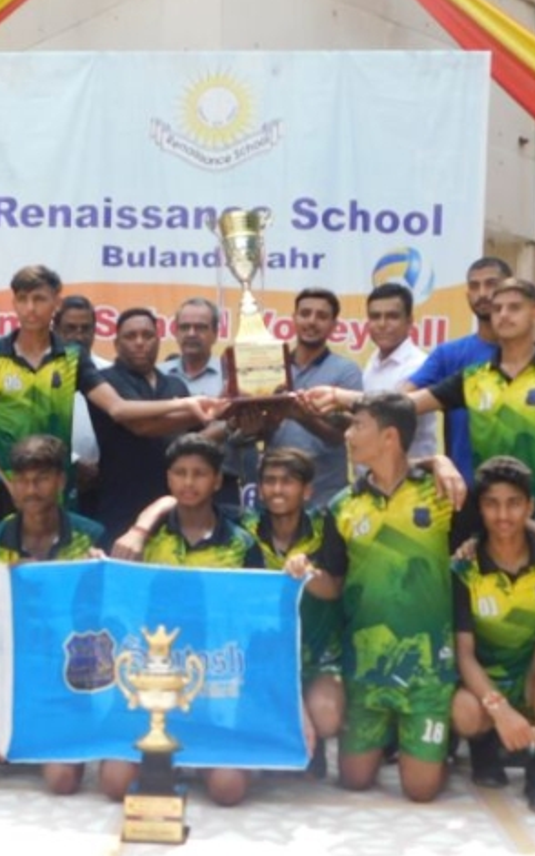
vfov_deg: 38.9
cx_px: 167
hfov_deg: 24.7
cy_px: 426
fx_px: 1212
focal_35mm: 52
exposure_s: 1/500
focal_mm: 6.3
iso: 125
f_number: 3.5
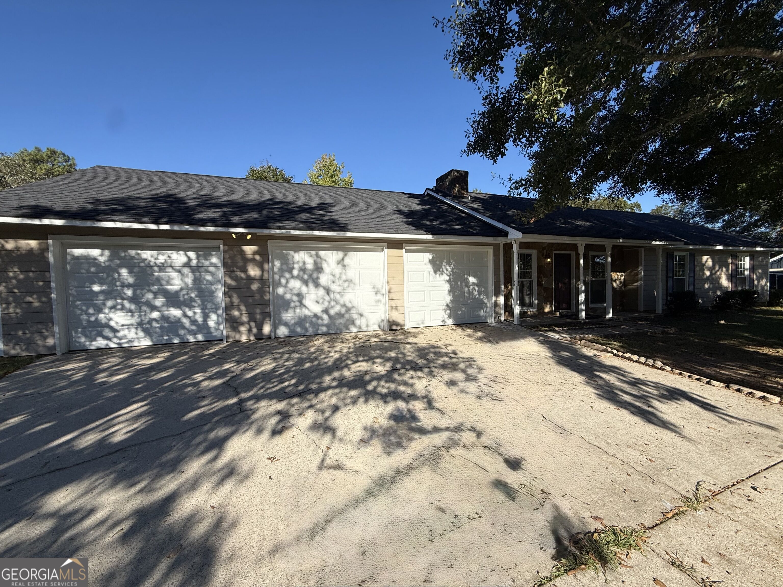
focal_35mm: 14
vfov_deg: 85.7
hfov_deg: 102.1
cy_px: 294
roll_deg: +0.5
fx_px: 317
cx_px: 392
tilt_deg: -1.1
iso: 50
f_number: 2.2
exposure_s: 1/1901
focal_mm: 2.22
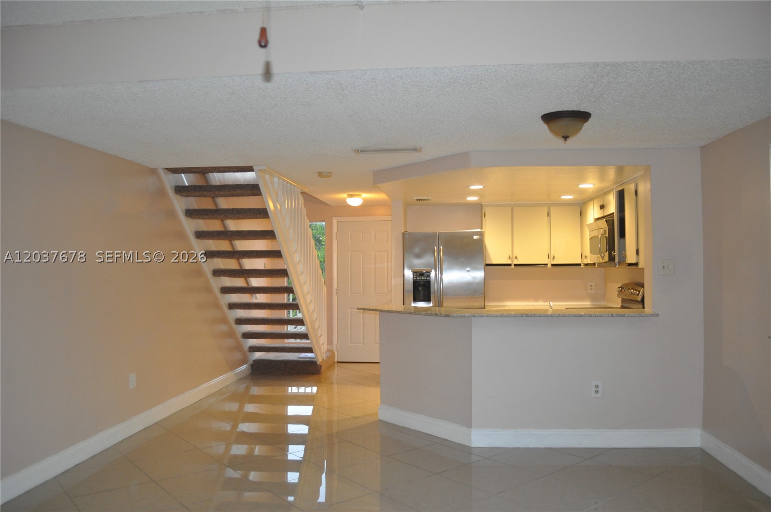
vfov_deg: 47.8
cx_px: 386
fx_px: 578
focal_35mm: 27
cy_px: 256
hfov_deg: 67.4
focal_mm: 18
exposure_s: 1/60
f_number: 3.5
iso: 800
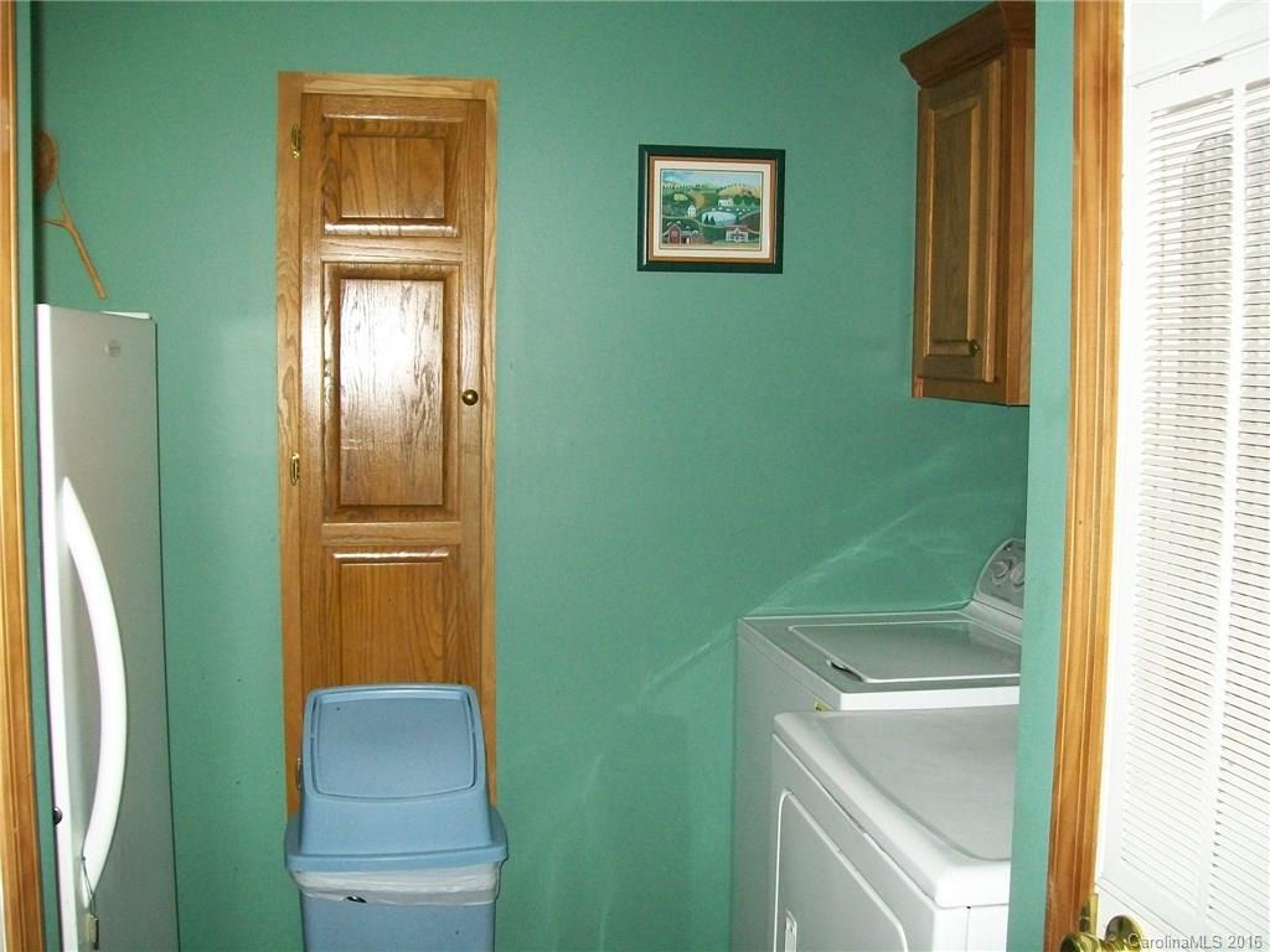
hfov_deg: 51.4
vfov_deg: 39.7
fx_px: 1321
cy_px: 476
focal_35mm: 36
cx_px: 635
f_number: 2.7
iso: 160
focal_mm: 6
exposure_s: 1/60
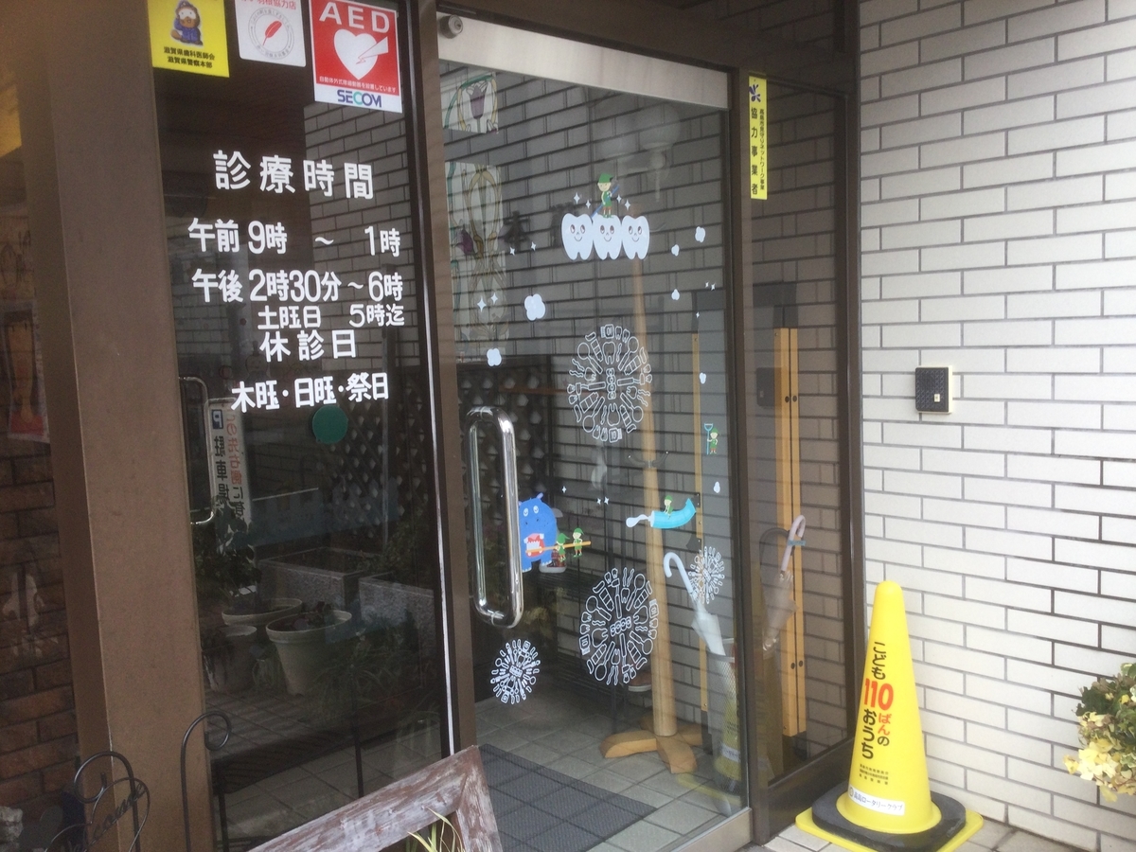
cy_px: 426
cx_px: 568
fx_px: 1017
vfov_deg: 45.4
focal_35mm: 31
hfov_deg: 58.4
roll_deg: +2.8
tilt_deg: -8.7
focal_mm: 3.3
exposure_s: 1/120
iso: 32
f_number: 2.4
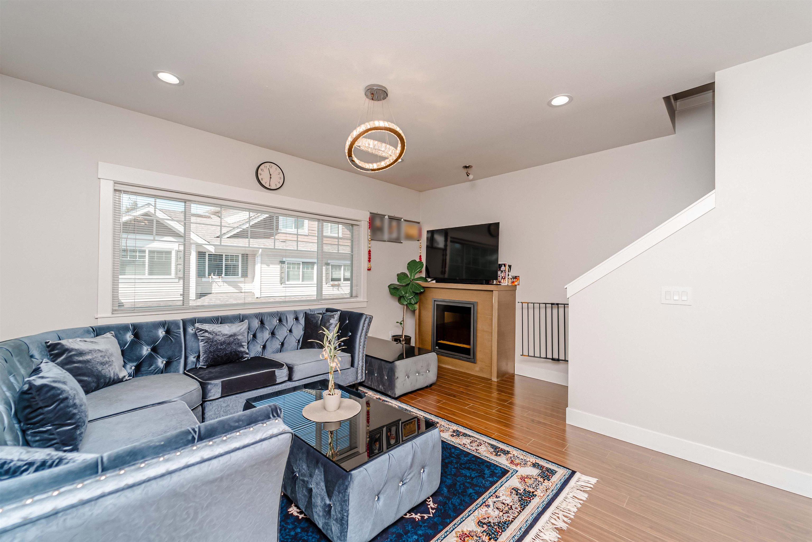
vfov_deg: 81.3
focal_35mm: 14
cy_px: 271
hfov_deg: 104.2
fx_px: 316
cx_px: 406
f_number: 3.5
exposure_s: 1/200
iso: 100
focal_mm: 14
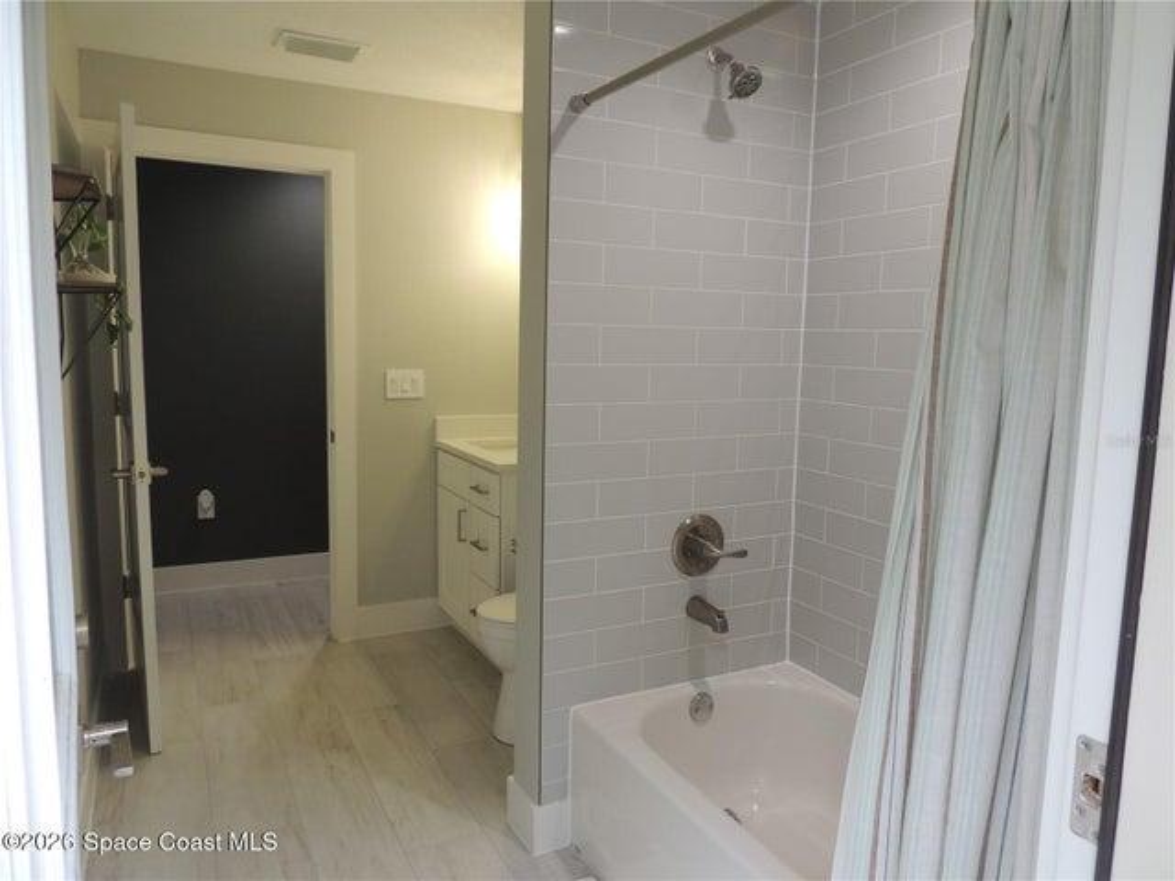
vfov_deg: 56.8
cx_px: 588
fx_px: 815
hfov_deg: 71.6
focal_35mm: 24
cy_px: 440
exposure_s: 1/30
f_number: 3
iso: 160
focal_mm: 4.3
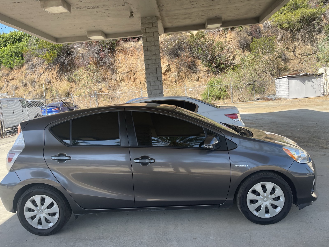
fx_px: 238
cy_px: 124
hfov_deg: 69.4
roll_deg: +4.5
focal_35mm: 25
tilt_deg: -5.6
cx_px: 164
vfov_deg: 54.9
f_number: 1.6
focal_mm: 5.1
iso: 32
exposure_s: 1/930
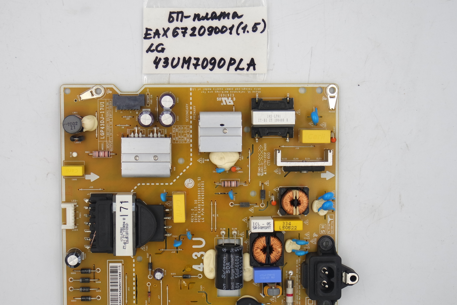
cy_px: 157
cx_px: 223
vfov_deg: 22.6
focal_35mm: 60
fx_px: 762
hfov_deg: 33.4
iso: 160
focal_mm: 18
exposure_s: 1/125
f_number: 4.5
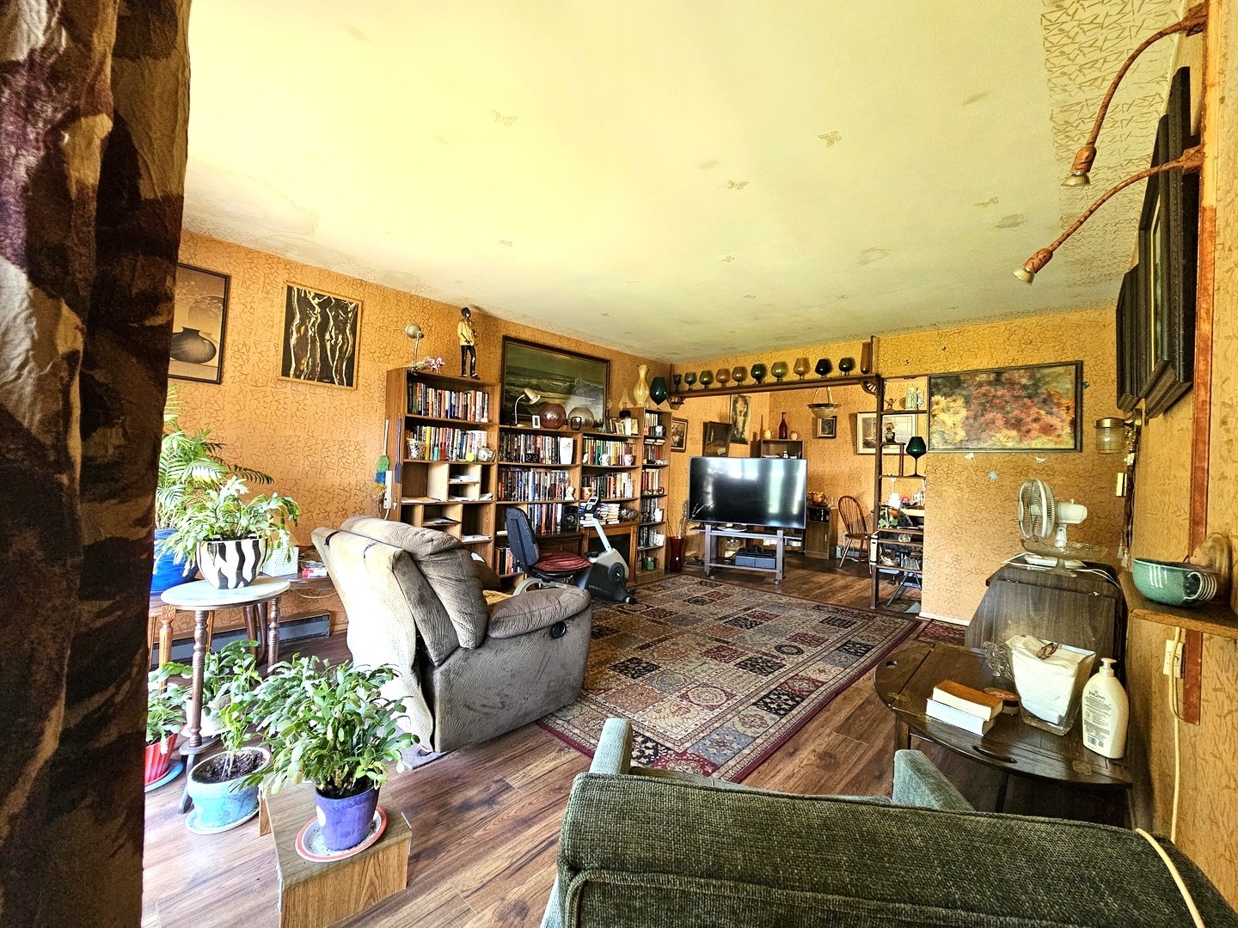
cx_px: 619
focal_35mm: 13
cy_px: 464
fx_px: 465
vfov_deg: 89.9
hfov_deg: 106.2
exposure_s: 1/60
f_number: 2.2
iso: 400
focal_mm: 2.2
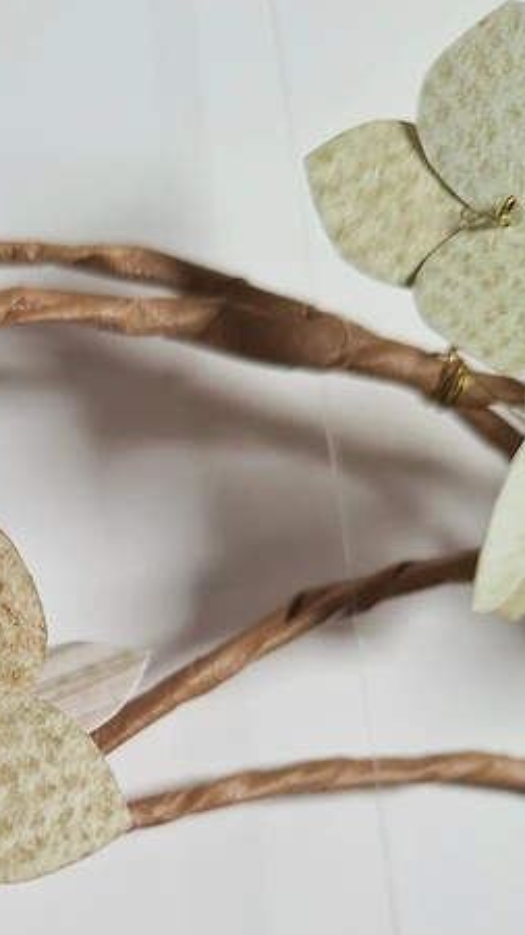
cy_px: 810
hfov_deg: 22.2
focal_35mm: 49
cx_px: -135
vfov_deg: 39.6
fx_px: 1213
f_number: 1.8
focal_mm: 5.54
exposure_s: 1/100
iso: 64
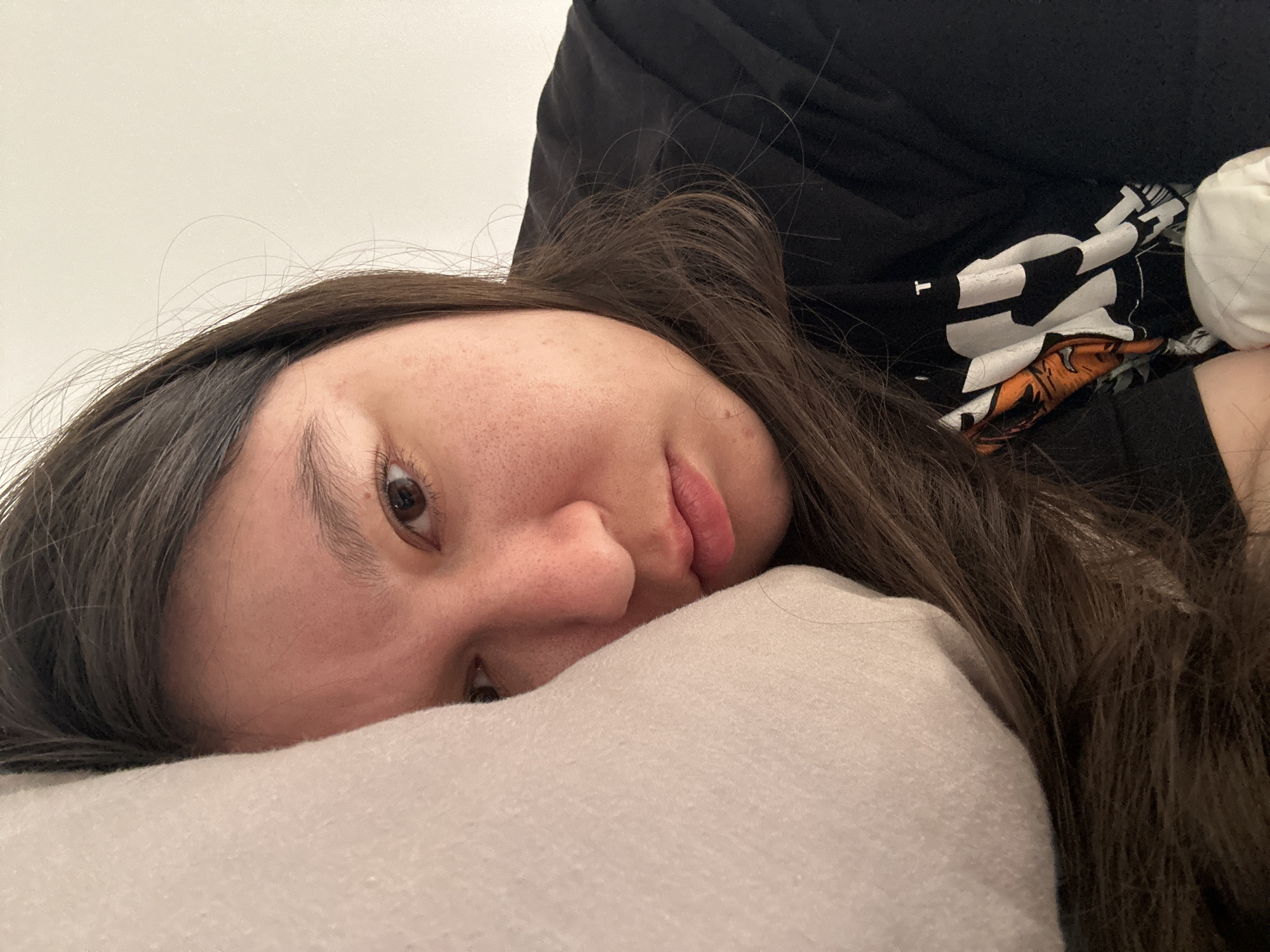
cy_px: 476
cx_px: 635
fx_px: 844
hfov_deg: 73.9
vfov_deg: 58.9
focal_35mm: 23
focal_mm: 2.69
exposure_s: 1/48
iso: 320
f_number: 1.9
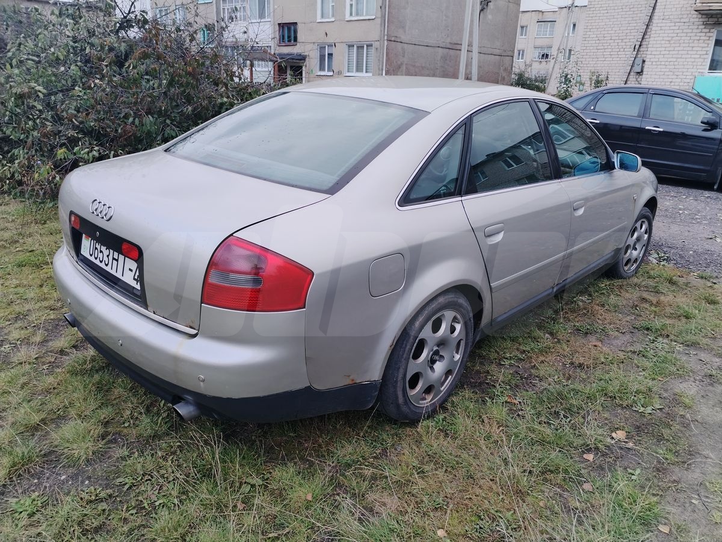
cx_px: 361
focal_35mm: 29
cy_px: 271
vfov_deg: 48.2
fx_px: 605
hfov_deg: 61.7
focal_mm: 4.75
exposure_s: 1/639
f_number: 1.8
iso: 100
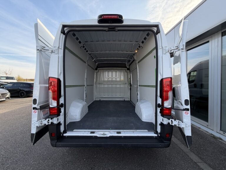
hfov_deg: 102.1
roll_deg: +1.5
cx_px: 113
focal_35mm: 14
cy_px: 85
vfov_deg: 85.7
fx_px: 91
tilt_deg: -2.8
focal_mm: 2.22
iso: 40
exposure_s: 1/217
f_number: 2.2
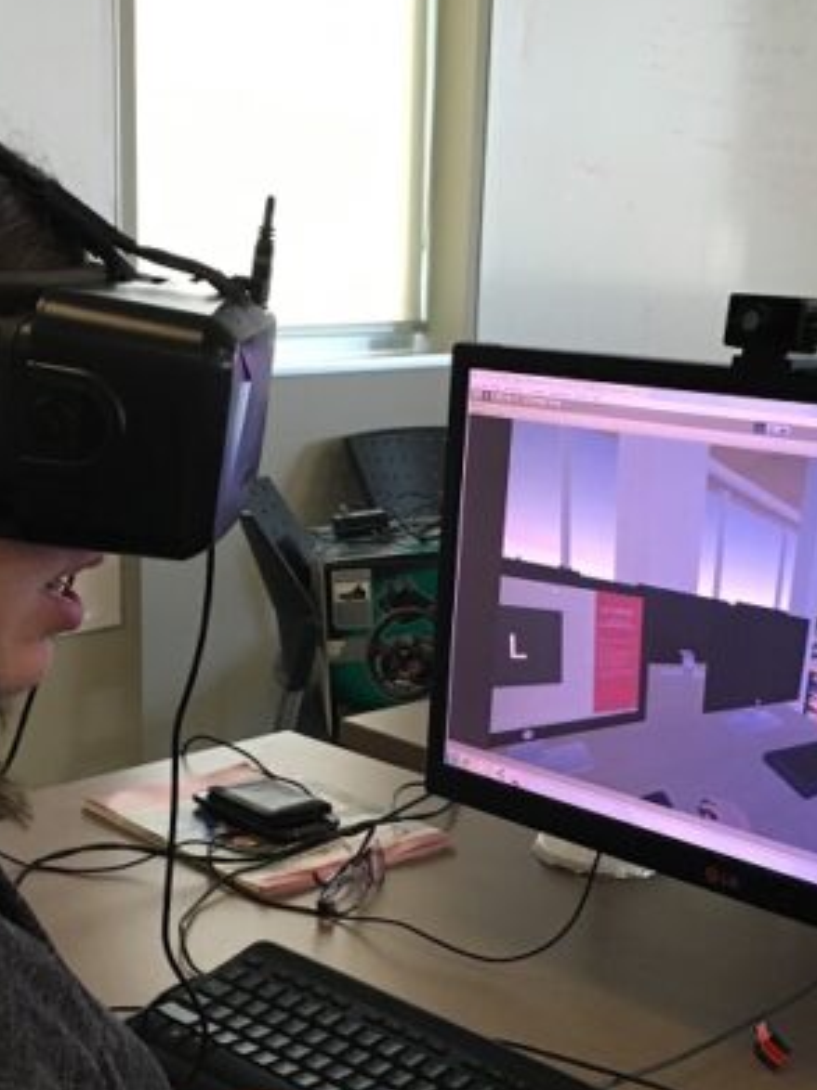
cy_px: 714
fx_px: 1795
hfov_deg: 25.6
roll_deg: -2.4
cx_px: 349
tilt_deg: -16.3
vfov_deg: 33.5
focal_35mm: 57
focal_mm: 4.15
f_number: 2.2
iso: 125
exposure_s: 1/30
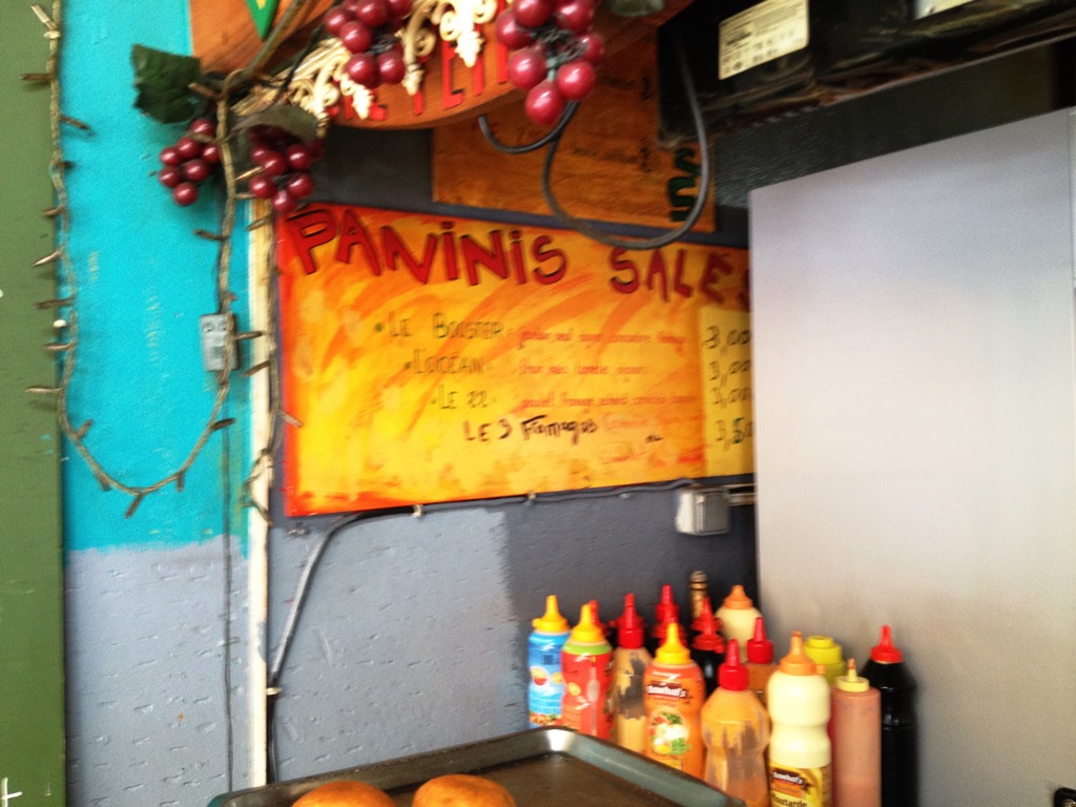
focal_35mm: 35
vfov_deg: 40.7
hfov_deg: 52.6
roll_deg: +0.0
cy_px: 404
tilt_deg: -3.1
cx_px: 538
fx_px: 1088
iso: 125
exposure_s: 1/20
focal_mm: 4.28
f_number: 2.4
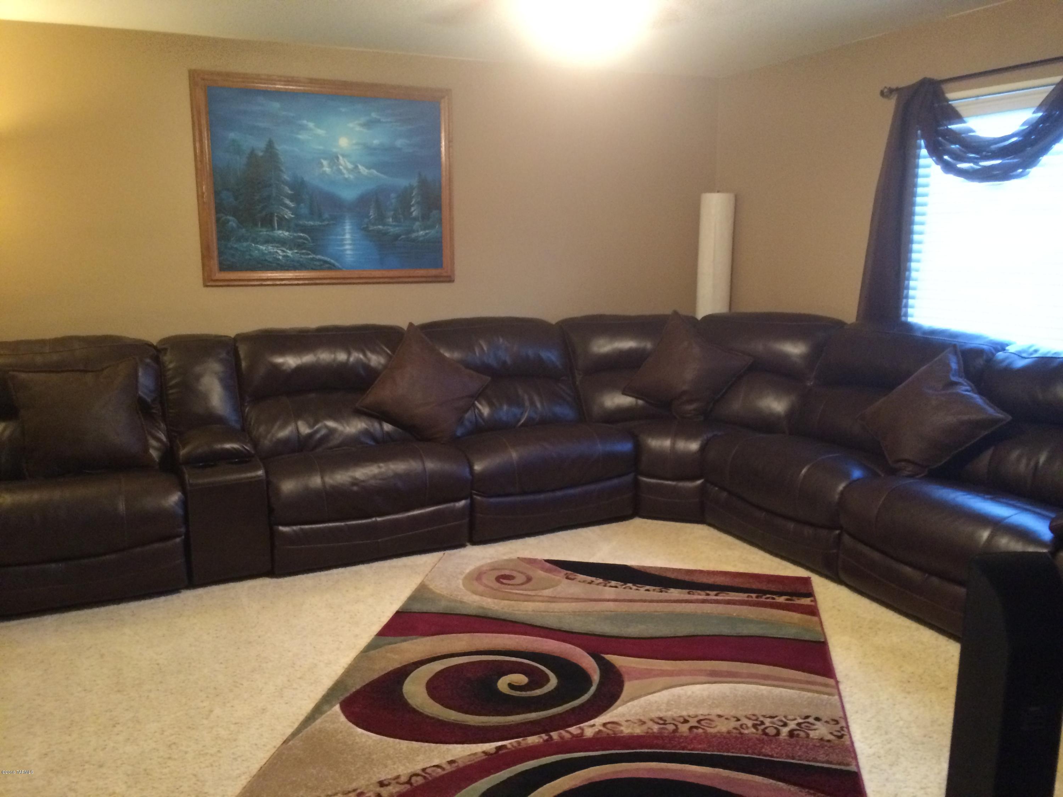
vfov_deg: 48.2
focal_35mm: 29
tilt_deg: -10.5
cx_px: 532
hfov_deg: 61.7
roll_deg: +1.7
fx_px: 891
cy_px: 398
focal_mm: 4.15
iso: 400
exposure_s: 1/15
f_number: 2.2
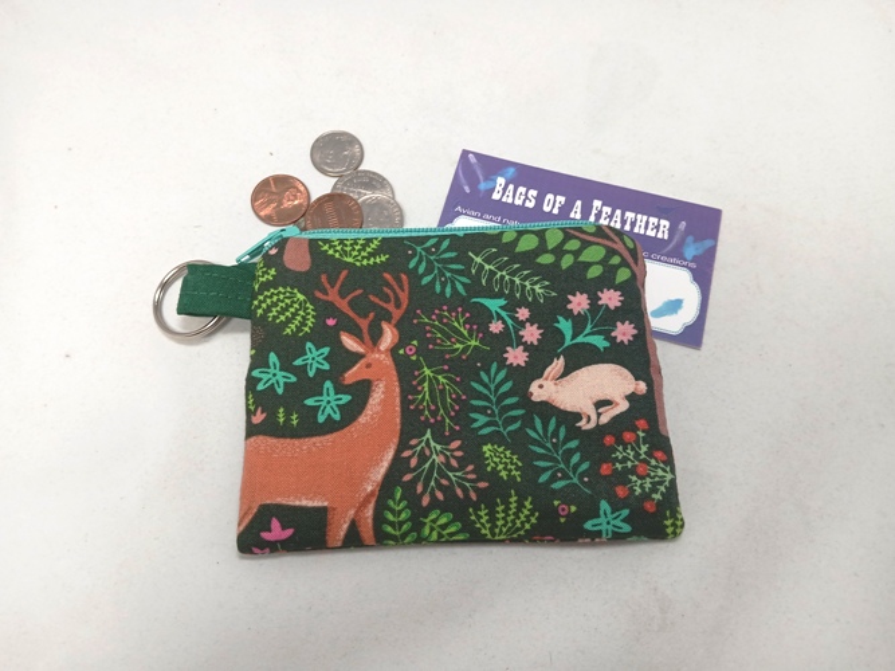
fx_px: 672
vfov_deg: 53.0
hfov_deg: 67.3
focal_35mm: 26
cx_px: 448
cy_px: 336
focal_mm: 3.98
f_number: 1.8
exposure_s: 1/60
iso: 100
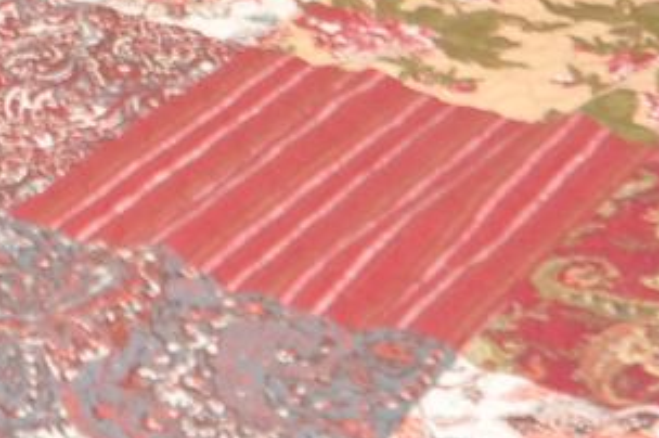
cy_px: -640
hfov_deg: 15.1
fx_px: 2402
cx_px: -119
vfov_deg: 9.2
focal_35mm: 131
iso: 250
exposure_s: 1/60
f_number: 4
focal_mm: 13
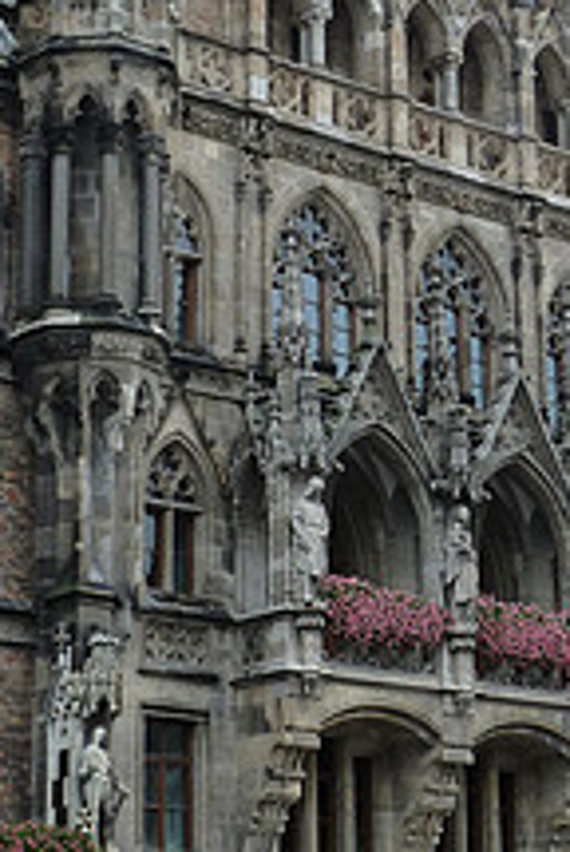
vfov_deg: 17.9
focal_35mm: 113
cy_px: 127
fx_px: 2675
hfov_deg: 12.1
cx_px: 429
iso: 125
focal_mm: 8.5
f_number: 3.8
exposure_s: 1/400
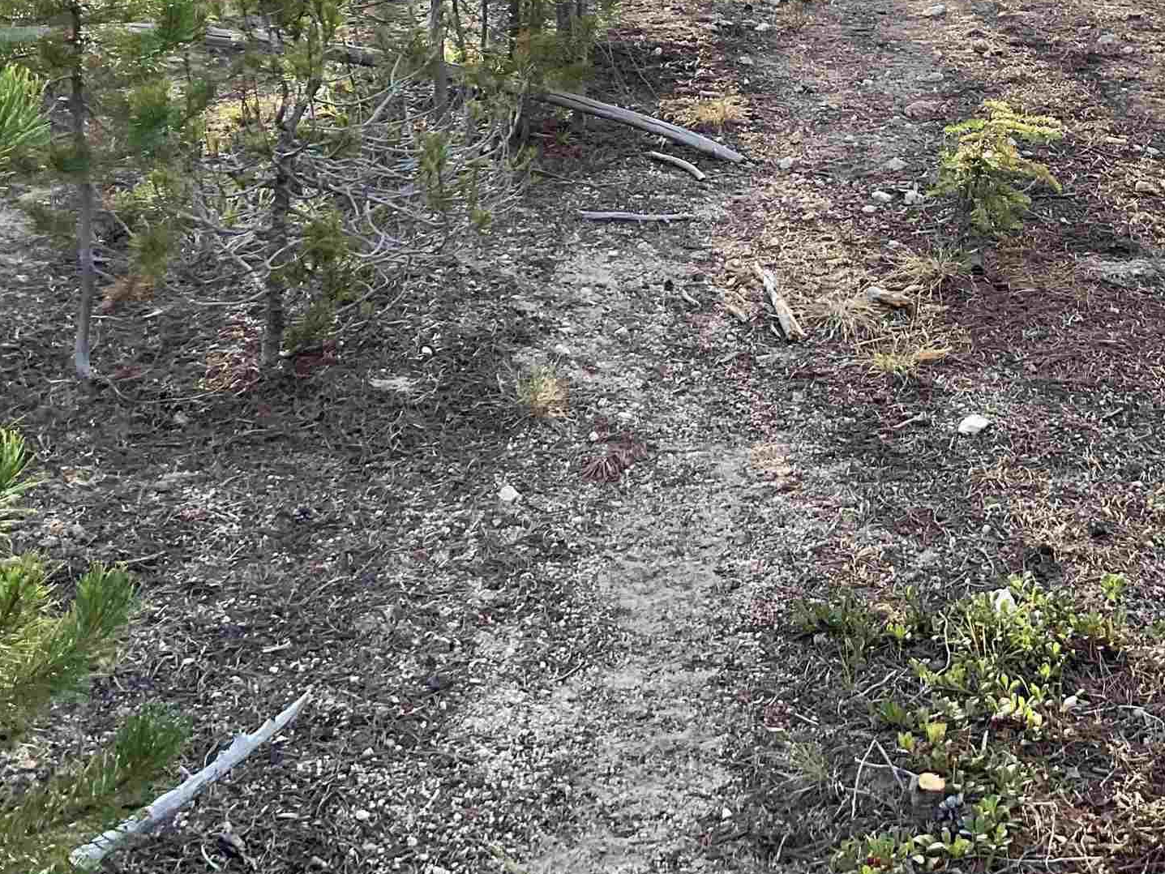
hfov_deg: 30.5
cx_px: 906
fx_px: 2087
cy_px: -49
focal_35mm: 62
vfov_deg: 22.5
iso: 16
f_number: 1.8
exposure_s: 1/199
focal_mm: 3
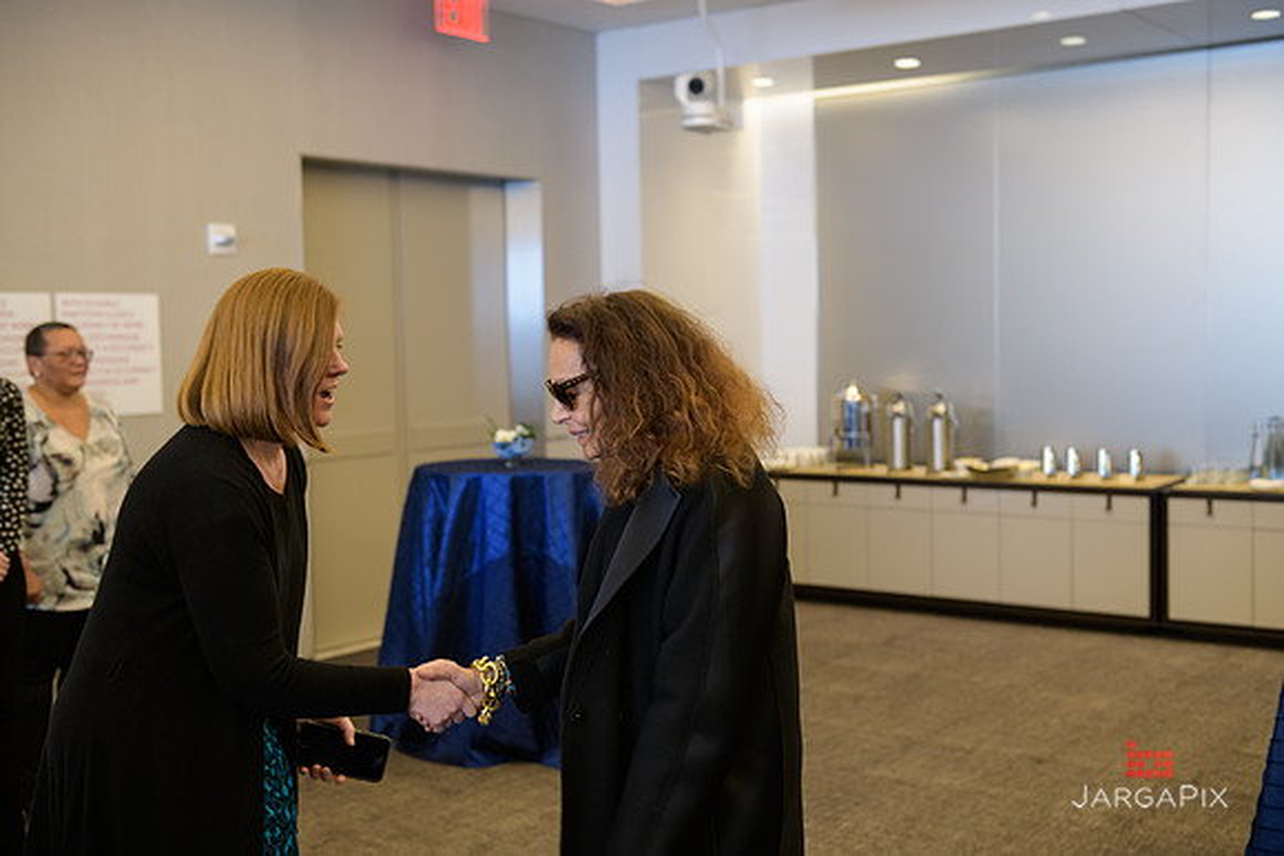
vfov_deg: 31.9
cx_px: 642
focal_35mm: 42
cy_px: 428
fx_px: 1498
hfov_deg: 46.4
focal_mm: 42
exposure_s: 1/125
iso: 1600
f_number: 3.2
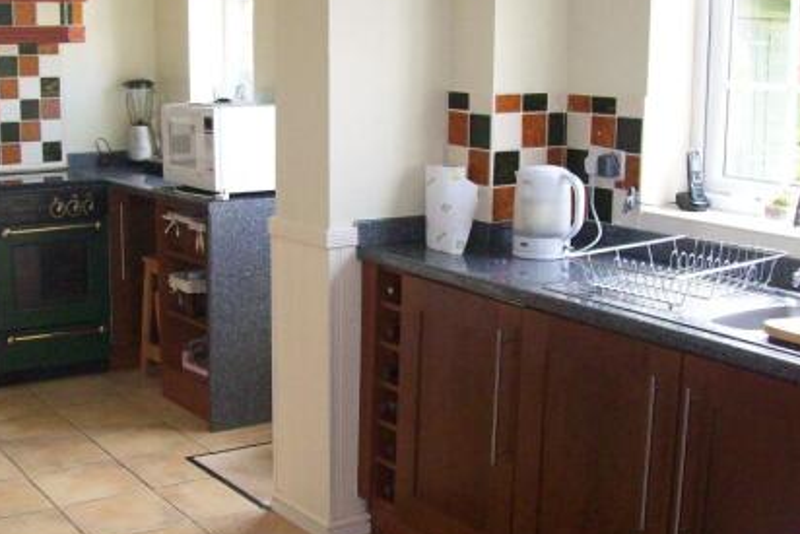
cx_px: 294
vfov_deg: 25.5
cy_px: 269
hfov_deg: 37.3
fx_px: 1178
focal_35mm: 53
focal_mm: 6
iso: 200
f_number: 2.7
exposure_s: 1/64
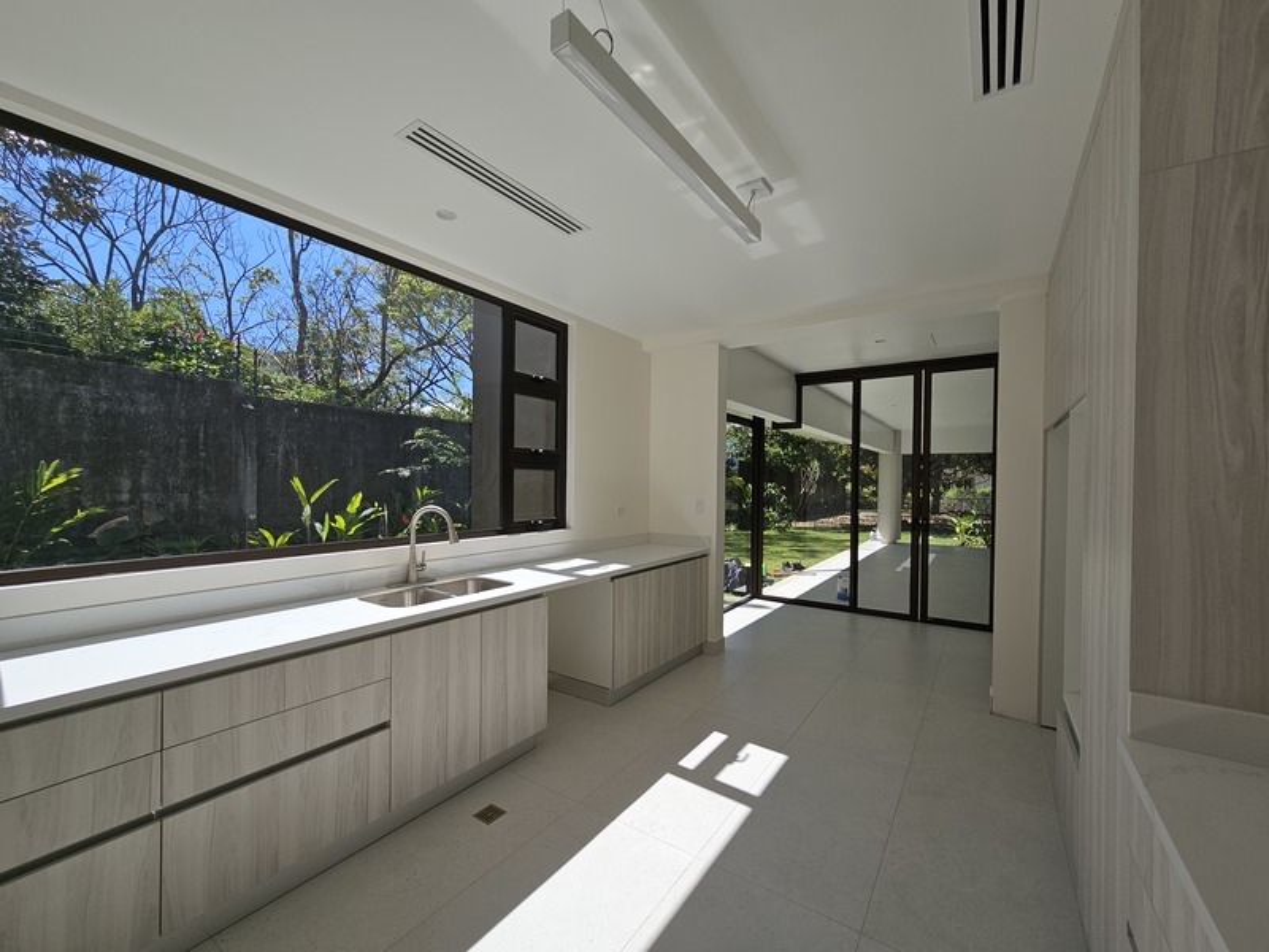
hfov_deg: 106.2
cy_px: 476
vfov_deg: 89.9
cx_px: 634
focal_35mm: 13
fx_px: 477
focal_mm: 2.2
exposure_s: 1/1681
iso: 50
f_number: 2.2
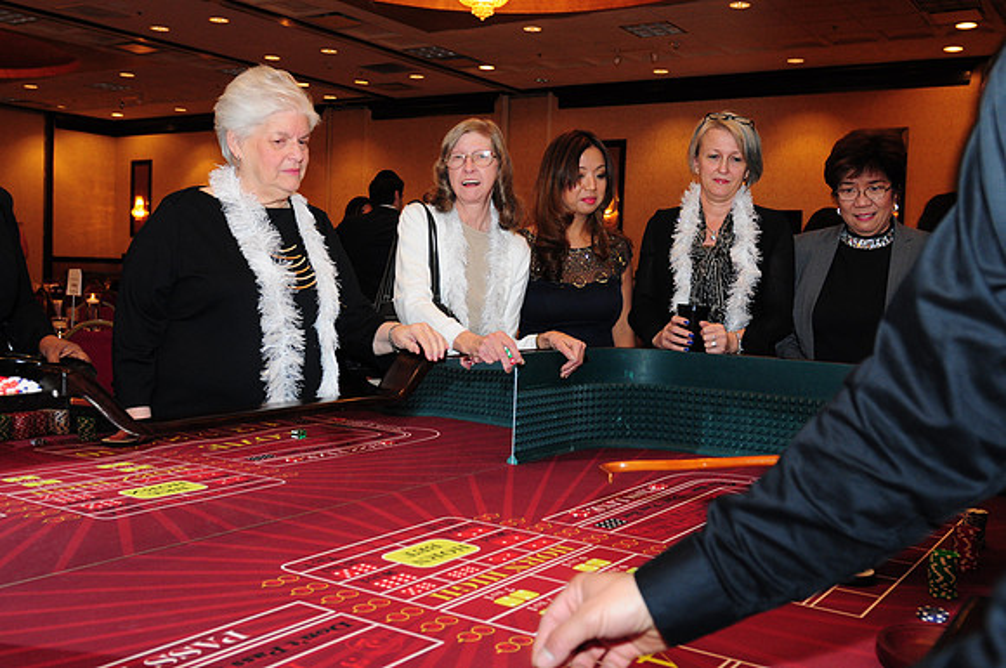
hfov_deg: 53.2
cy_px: 334
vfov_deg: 36.8
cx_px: 503
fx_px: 1005
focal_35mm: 36
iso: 800
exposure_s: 1/60
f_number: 4
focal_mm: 24
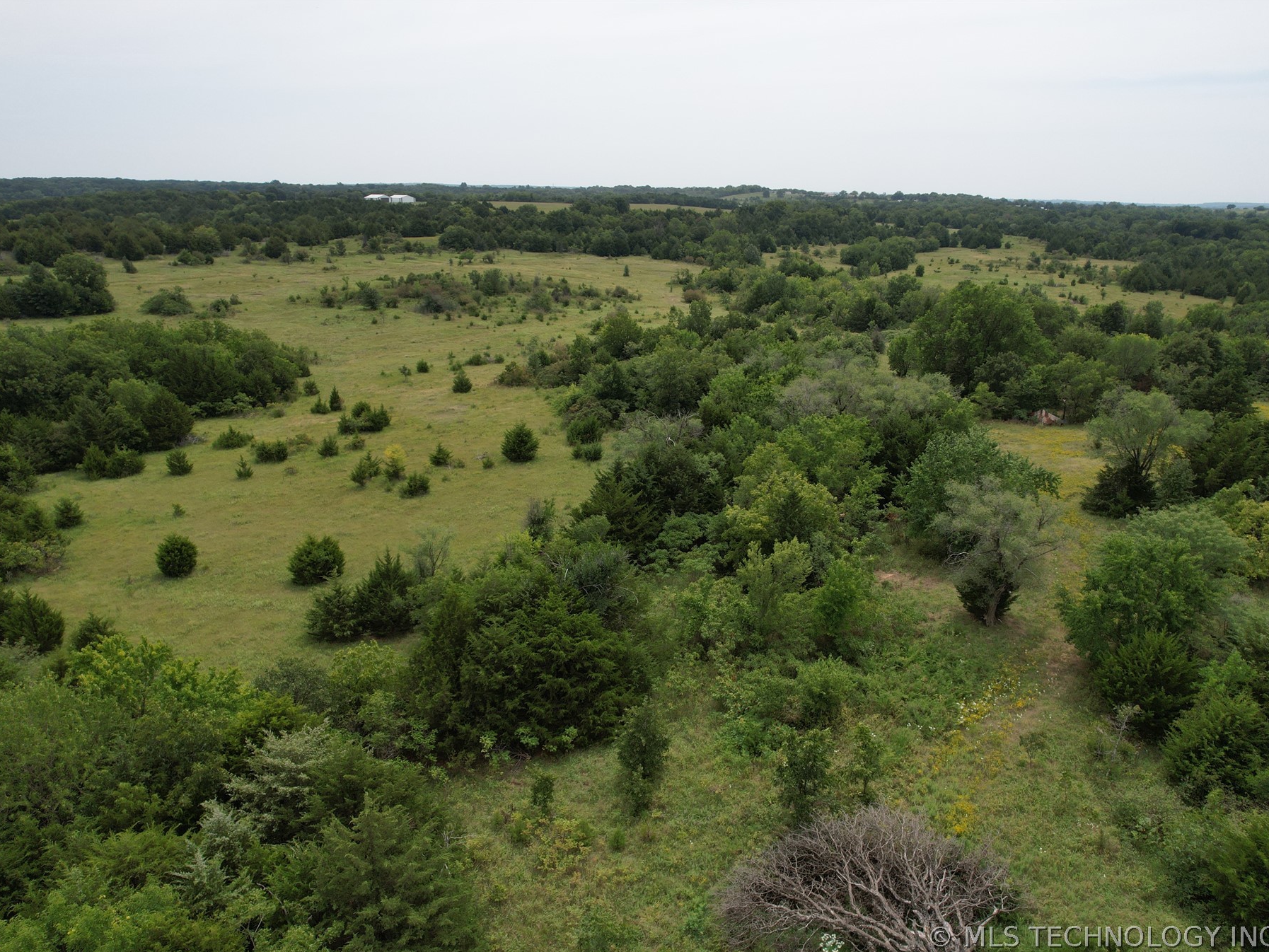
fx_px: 880
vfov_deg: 56.8
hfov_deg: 71.6
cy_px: 478
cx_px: 643
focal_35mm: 24
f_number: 2.8
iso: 100
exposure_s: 1/2000
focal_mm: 8.38
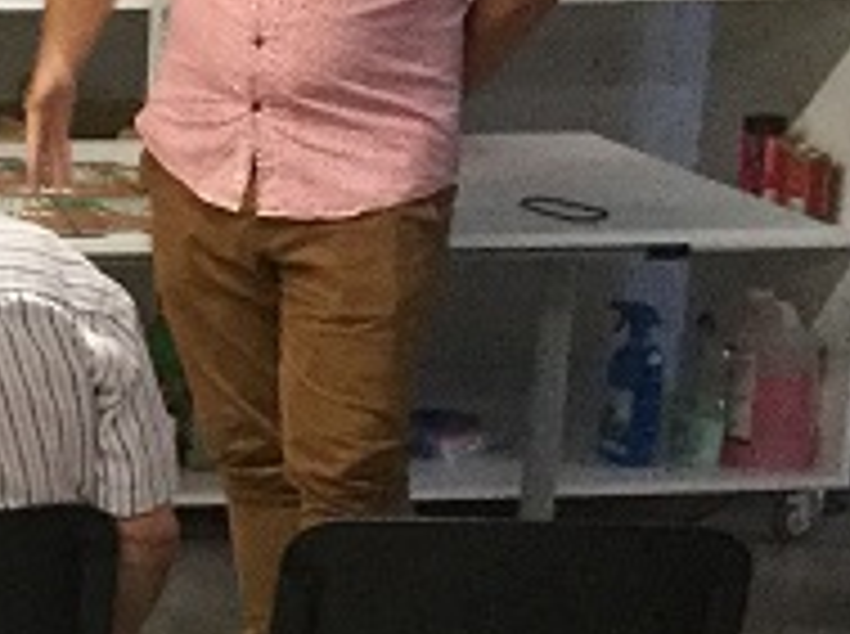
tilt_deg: -14.8
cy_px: 384
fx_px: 3627
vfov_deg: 10.0
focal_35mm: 148
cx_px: -783
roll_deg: -0.8
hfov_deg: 12.1
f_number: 2.4
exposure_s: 1/17
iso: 200
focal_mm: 3.3
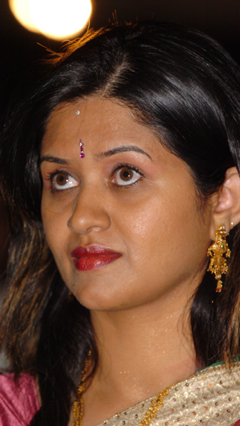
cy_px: 213
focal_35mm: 315
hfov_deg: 3.9
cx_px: 112
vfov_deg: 6.9
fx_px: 3562
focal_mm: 200
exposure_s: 1/30
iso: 400
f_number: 5.6
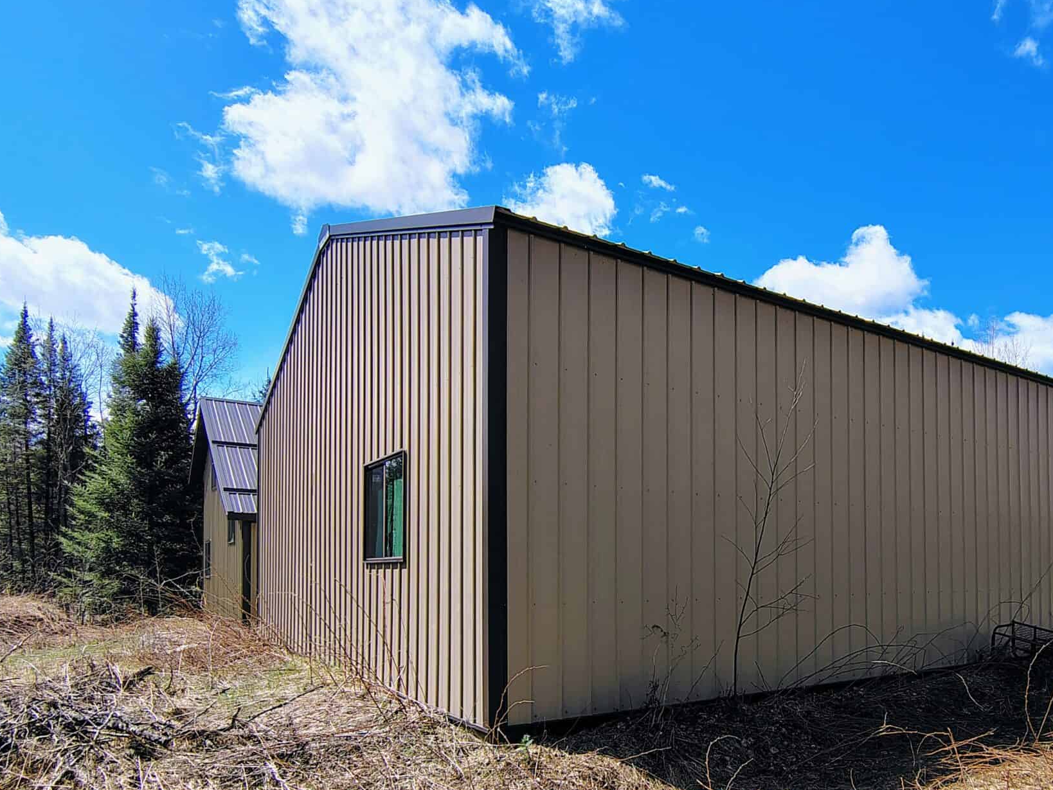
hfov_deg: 67.7
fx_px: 761
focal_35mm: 25
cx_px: 690
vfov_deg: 53.3
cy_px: 552
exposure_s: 1/1022
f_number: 2.2
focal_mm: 2.13
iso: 100
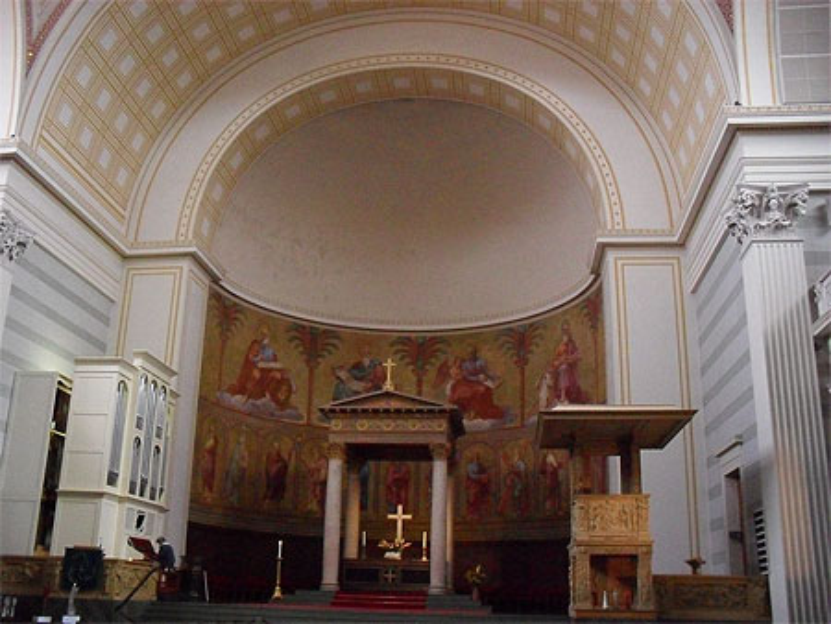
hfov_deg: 52.6
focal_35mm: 35
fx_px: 841
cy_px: 312
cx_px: 416
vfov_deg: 40.7
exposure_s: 1/30
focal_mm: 6.3
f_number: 3.2
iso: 640
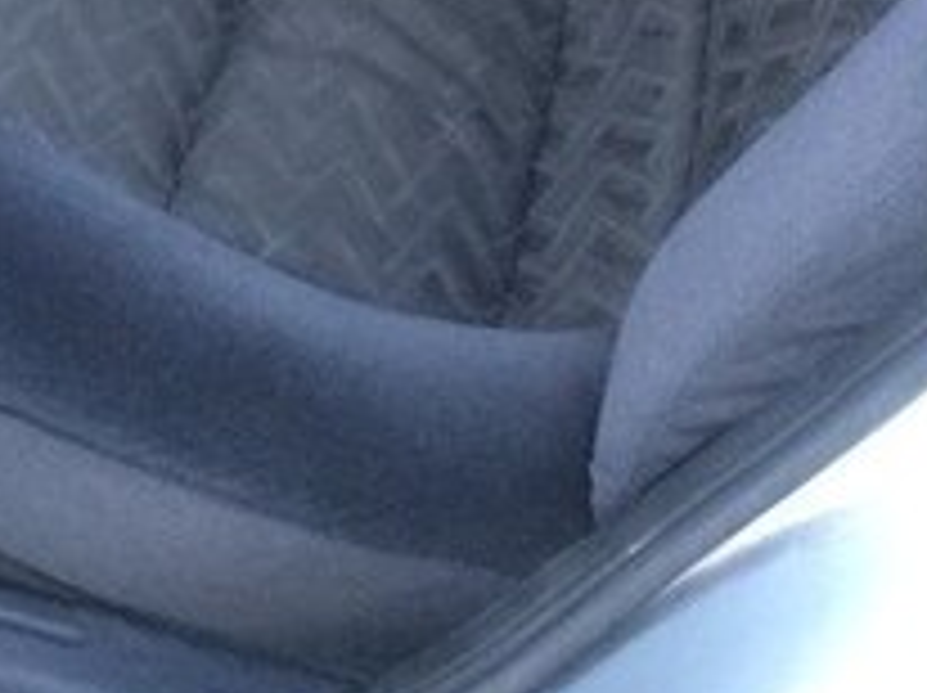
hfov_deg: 20.3
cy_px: -362
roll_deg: -1.5
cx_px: -45
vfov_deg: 14.7
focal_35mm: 93
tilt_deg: -32.3
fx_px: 2488
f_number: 2.2
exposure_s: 1/33
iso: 200
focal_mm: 4.15
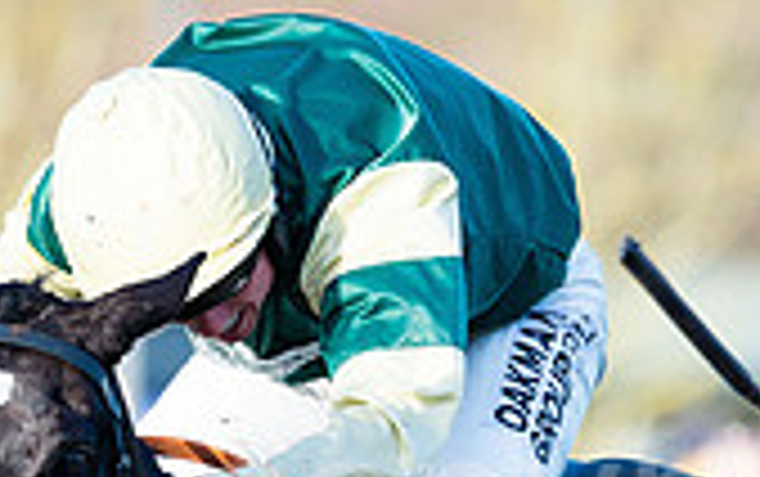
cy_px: 792
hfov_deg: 1.5
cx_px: 782
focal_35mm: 1400
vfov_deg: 0.9
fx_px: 29026
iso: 800
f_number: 4.5
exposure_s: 1/2000
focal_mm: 400
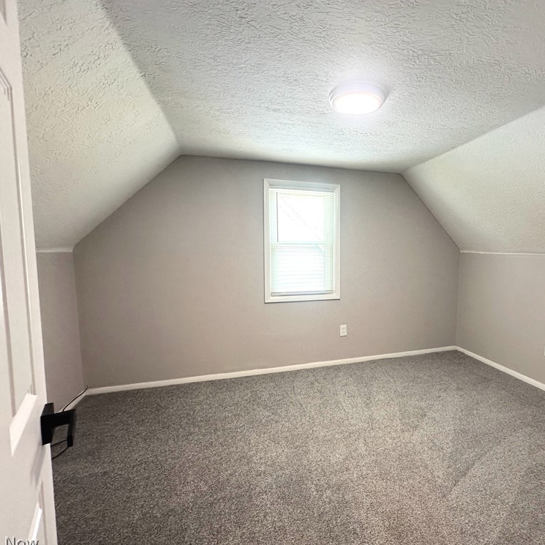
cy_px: 274
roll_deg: +0.4
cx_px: 337
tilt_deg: -4.1
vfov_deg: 84.0
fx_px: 303
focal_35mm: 17
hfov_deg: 82.6
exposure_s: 1/120
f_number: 2.2
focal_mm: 2.22
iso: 200
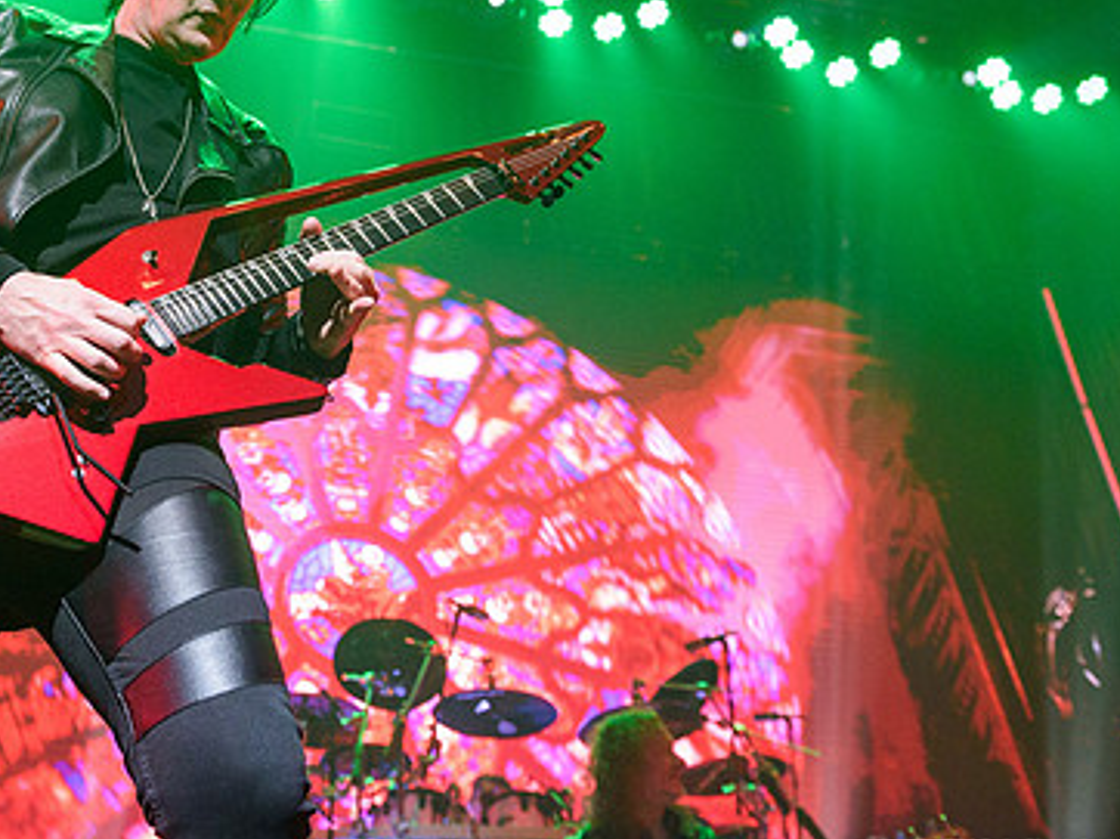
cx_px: 300
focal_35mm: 49
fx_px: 1584
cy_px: 290
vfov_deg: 29.5
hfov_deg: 38.1
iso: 3200
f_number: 4
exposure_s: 1/640
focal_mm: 29
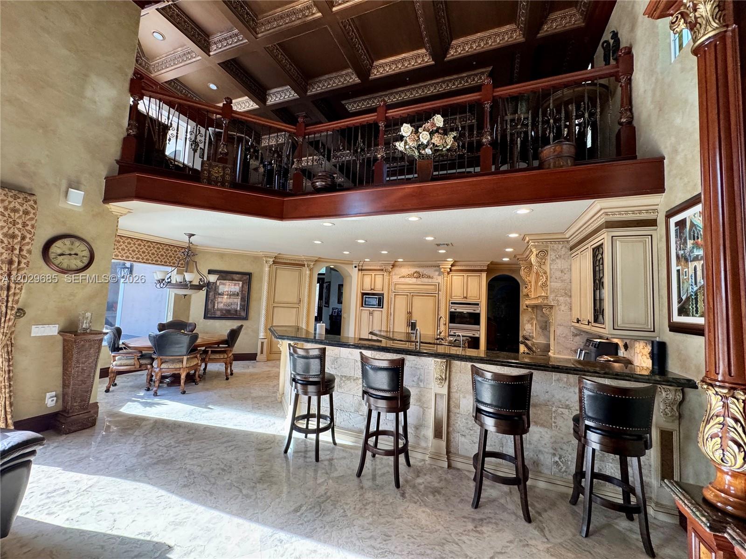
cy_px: 280
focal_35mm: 14
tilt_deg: +3.7
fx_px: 302
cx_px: 373
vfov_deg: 85.7
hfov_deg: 102.1
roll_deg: -3.1
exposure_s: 1/120
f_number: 2.2
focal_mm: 2.22
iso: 200
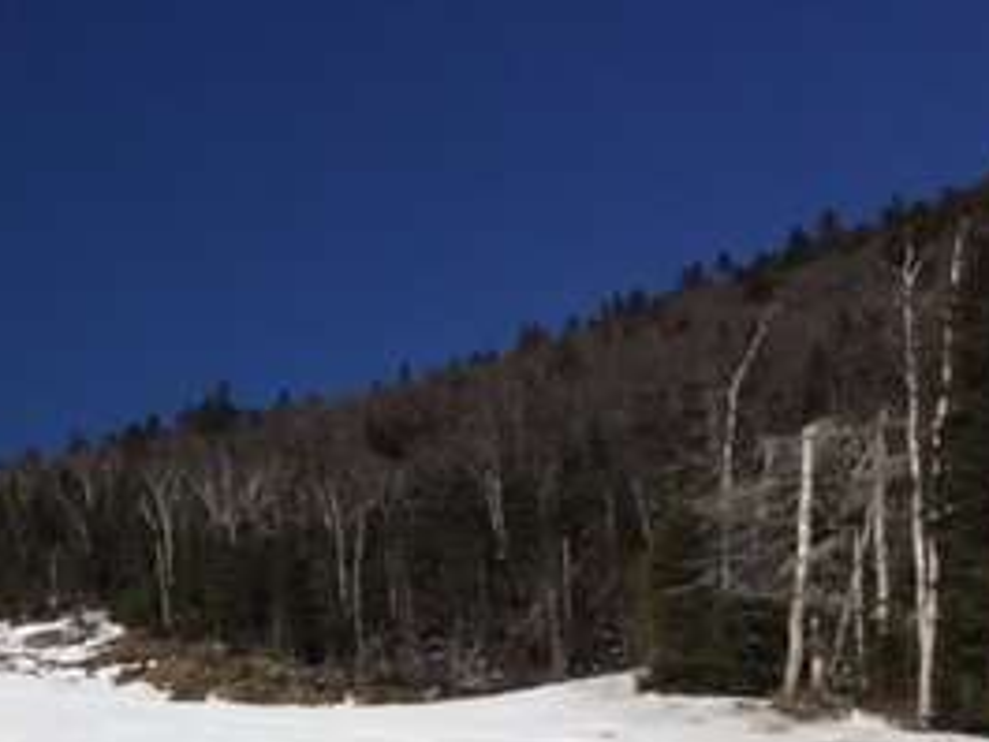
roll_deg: +4.0
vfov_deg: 19.8
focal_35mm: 70
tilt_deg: +11.9
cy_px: 887
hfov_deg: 25.3
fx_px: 2001
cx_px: -153
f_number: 2.2
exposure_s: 1/6623
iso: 32
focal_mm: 4.15
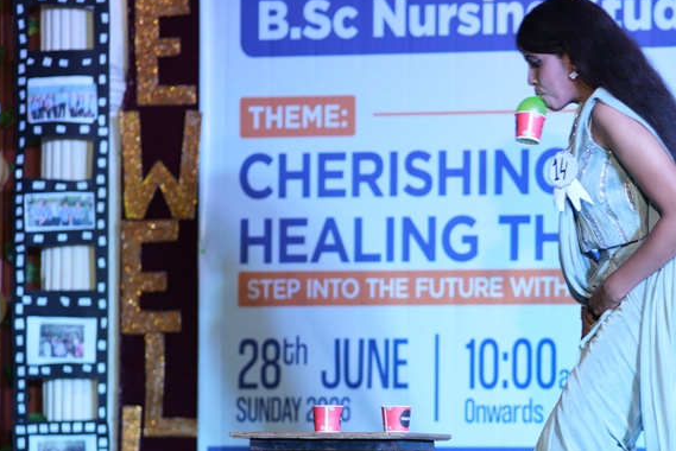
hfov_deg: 13.0
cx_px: 578
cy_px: 323
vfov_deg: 8.7
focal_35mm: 157
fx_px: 2949
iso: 125
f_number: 1.8
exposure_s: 1/160
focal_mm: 85
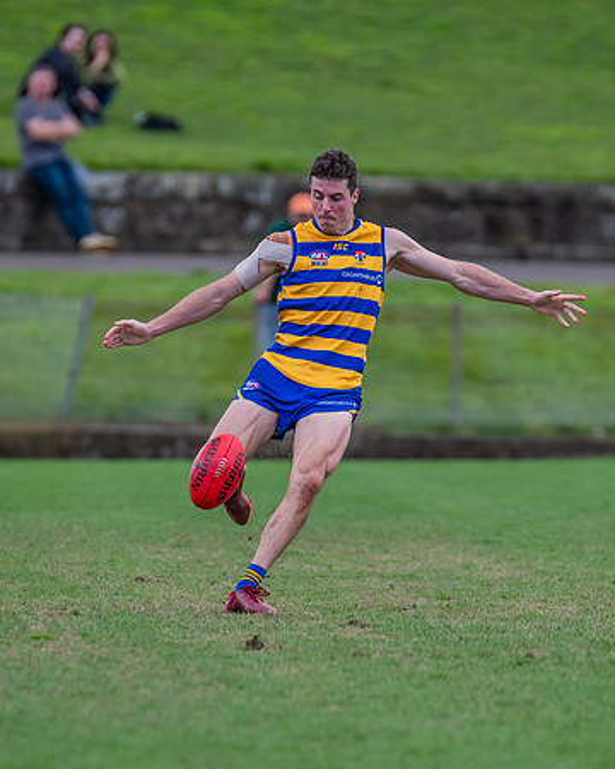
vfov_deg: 2.8
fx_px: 15499
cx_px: 298
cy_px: 387
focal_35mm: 681
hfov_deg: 2.3
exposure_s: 1/1600
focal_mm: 420
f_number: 4.5
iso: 800
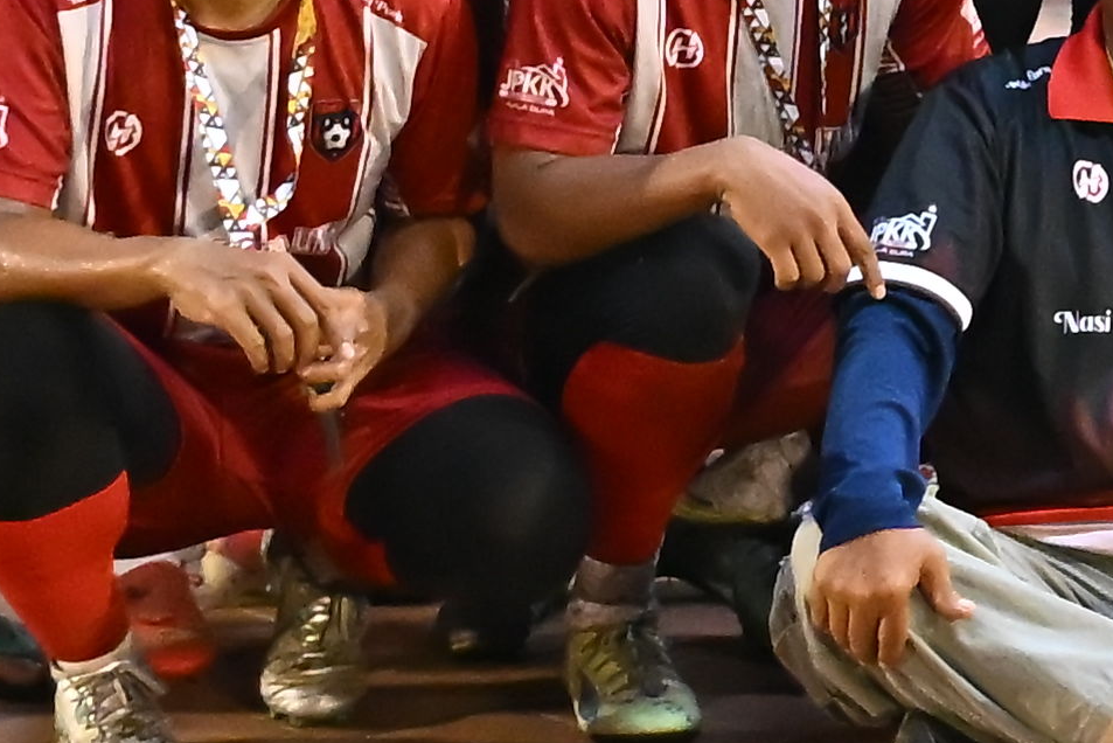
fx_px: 6278
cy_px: -784
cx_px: 1984
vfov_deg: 6.6
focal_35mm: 203
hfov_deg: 9.6
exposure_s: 1/200
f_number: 3.2
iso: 5000
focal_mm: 32
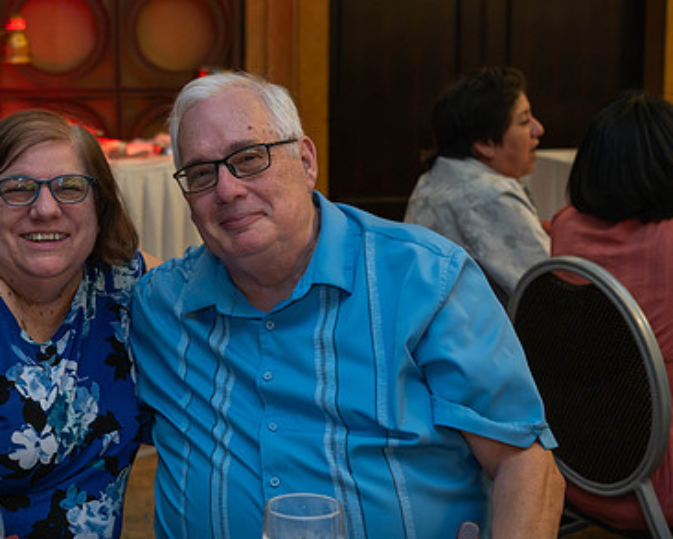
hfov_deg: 26.2
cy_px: 221
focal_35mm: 72
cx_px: 196
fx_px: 1434
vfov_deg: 21.2
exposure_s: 1/125
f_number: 3.2
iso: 2500
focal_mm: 33.5
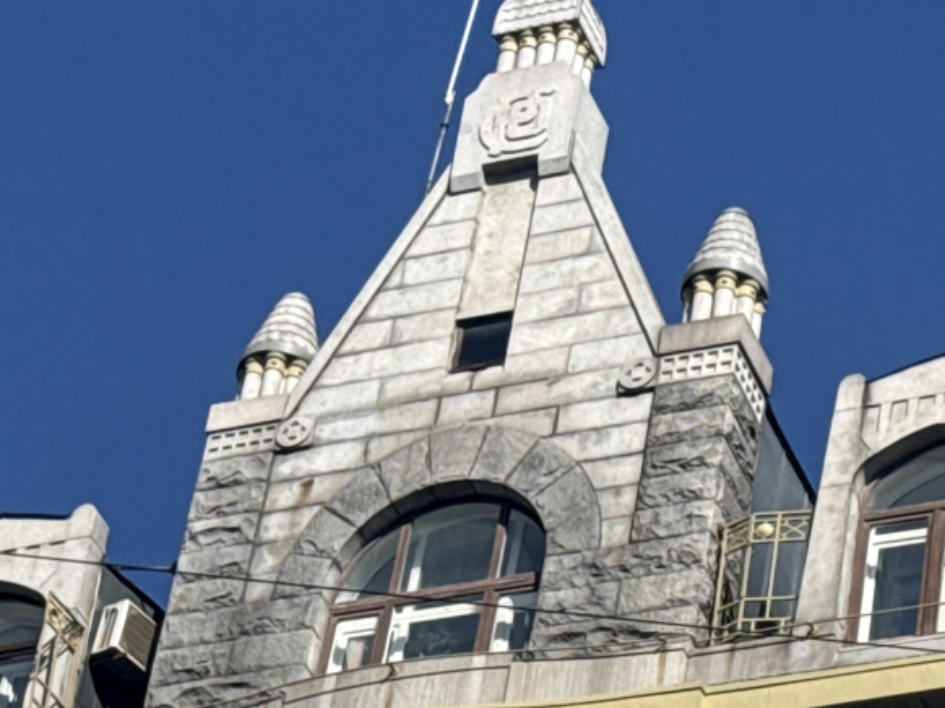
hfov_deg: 11.9
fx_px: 4503
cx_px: 708
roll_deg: -7.8
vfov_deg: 8.9
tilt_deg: +36.9
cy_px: 710
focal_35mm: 165
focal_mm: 6.76
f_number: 1.78
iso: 64
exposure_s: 1/6024
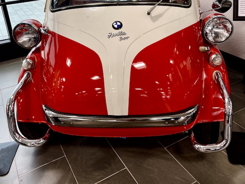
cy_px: 46
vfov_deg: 40.6
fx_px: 241
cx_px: 122
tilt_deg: -22.5
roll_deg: +4.2
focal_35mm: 34
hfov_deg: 54.0
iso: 64
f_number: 1.6
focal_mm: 5.1
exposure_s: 1/65
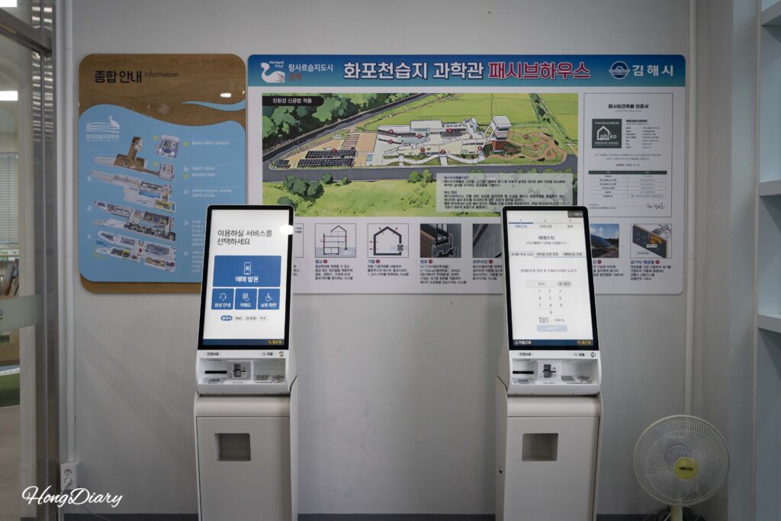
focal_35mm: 35
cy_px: 260
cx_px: 390
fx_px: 759
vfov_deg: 37.9
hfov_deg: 54.4
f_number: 4.5
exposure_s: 1/160
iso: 640
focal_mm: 35
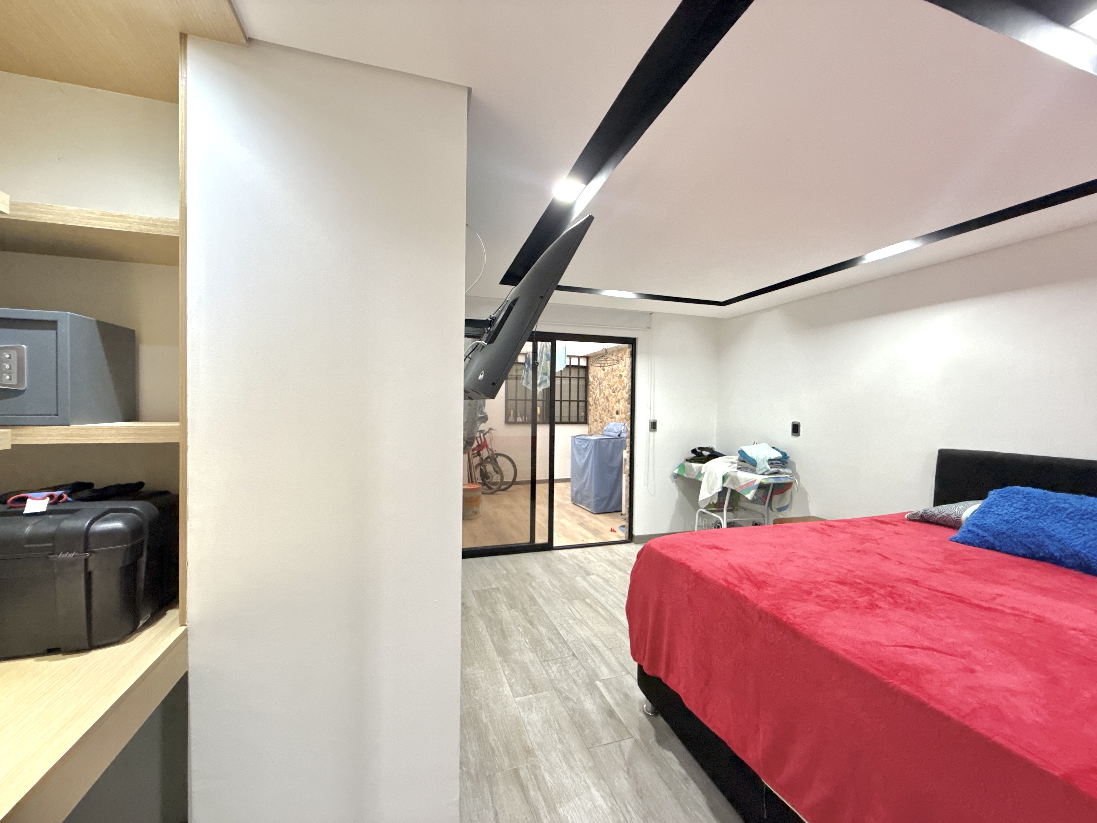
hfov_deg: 102.1
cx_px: 548
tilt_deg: -0.9
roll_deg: -0.7
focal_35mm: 14
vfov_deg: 85.7
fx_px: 444
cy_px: 412
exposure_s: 1/60
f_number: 2.2
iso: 800
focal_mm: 2.22
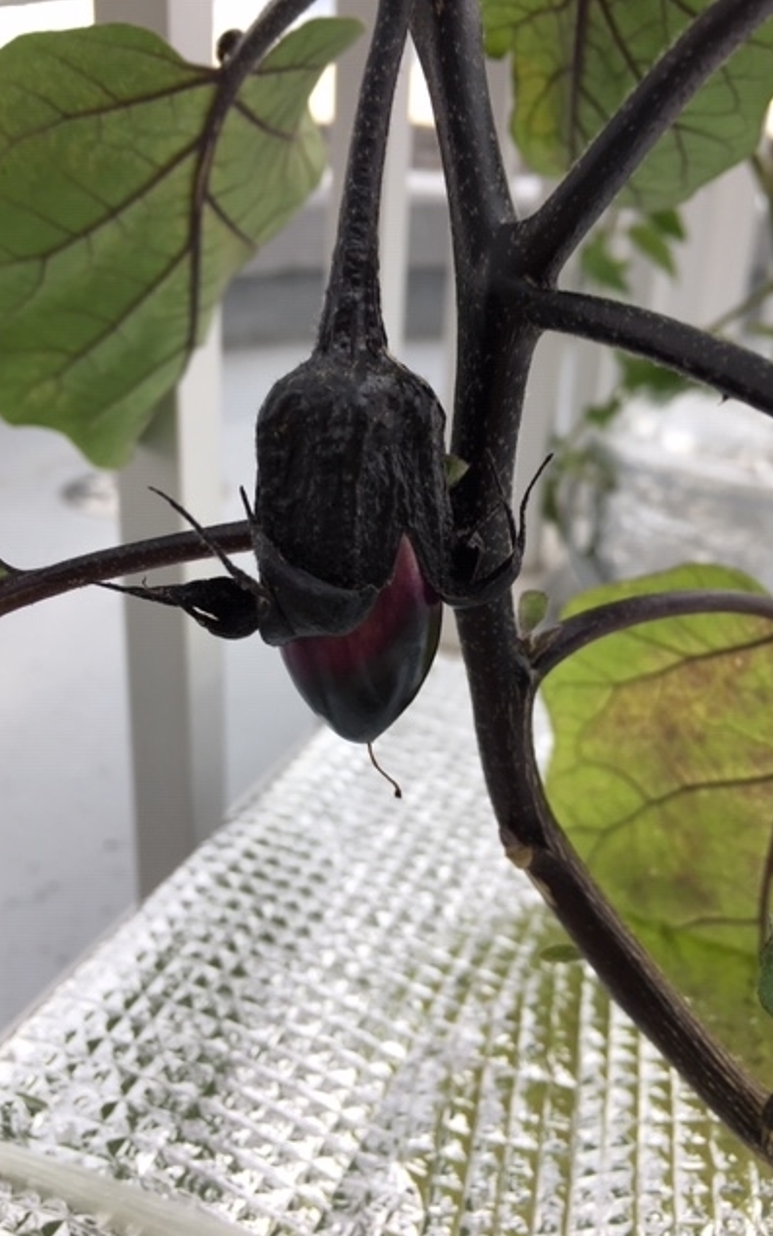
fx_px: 1045
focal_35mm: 31
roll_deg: -2.1
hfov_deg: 40.6
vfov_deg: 61.2
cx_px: 386
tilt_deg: -24.7
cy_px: 619
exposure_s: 1/193
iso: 25
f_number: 2.2
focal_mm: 4.15
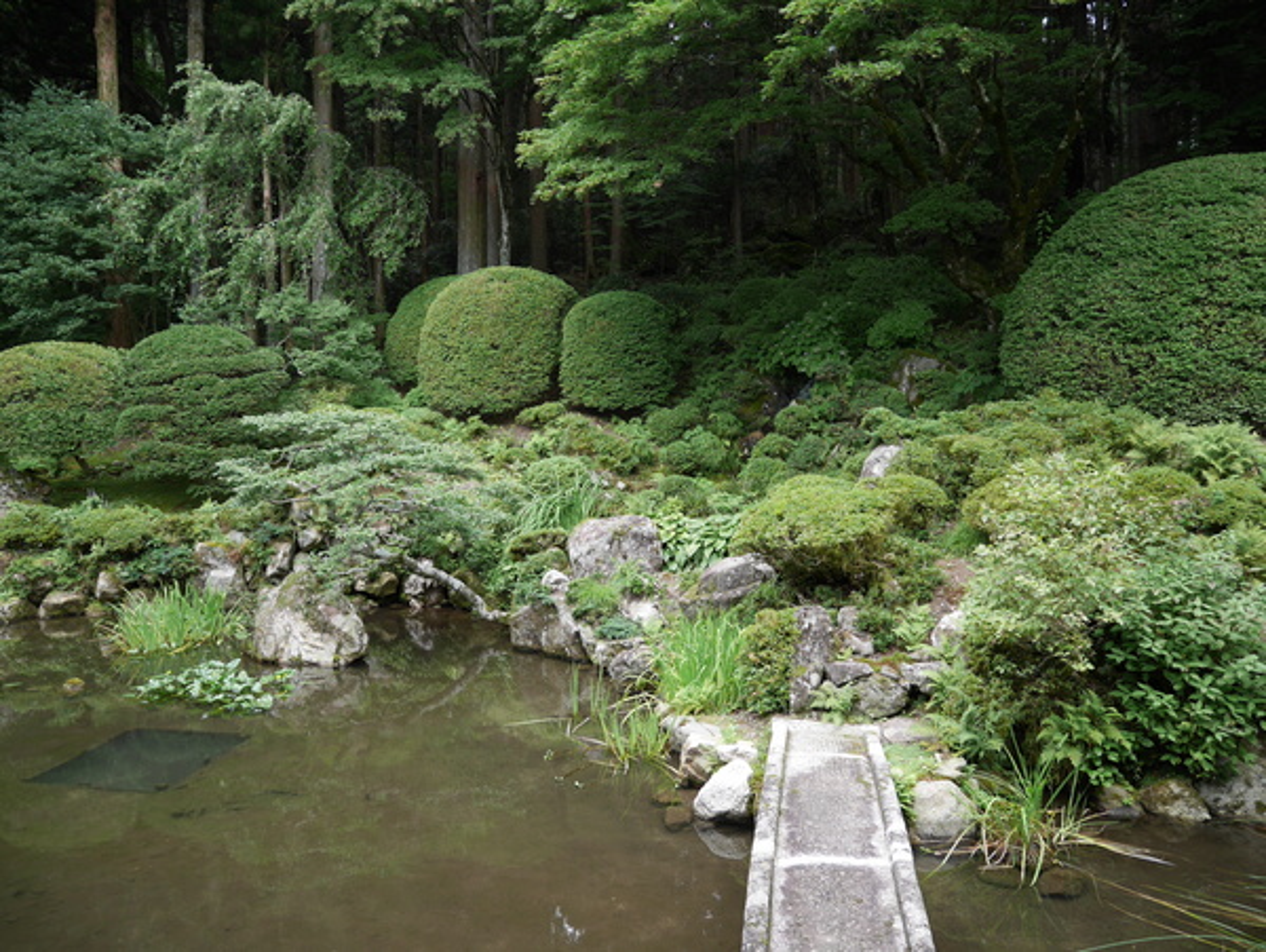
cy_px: 476
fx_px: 878
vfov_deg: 56.9
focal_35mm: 24
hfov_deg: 71.6
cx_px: 633
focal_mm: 12
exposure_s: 1/100
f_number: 3.5
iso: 200
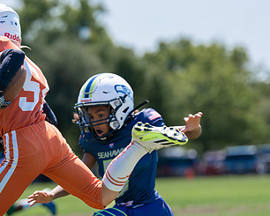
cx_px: 17
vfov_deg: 5.4
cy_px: 140
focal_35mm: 287
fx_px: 2294
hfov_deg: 6.7
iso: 100
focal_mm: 128
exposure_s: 1/1250
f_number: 2.8
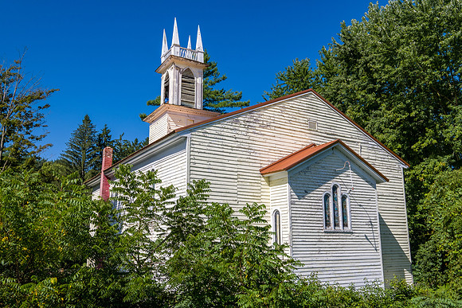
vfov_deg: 42.3
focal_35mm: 31
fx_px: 398
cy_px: 154
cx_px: 231
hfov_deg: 60.3
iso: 160
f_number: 10
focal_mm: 20.9
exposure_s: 1/400
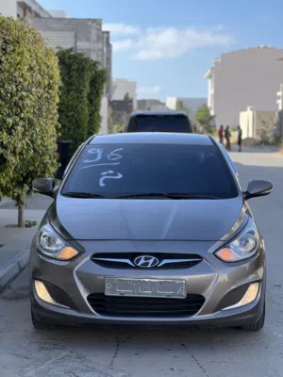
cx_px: 142
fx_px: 839
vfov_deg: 25.3
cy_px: 188
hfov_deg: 19.1
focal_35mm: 77
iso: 25
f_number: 2.8
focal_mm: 9
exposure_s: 1/239
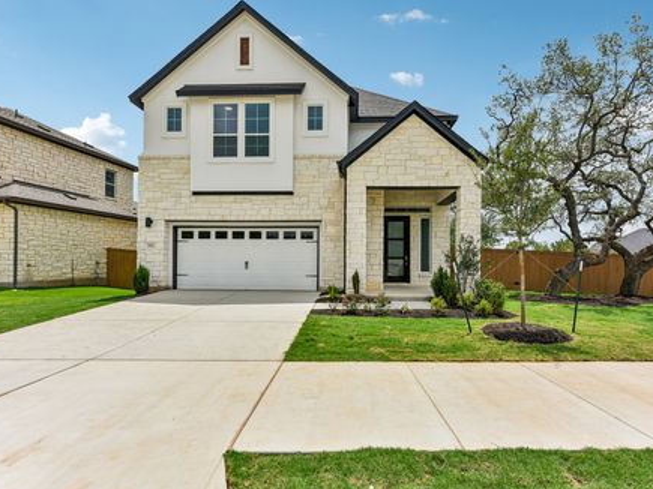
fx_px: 396
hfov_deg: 79.0
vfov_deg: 63.4
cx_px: 332
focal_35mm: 21
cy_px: 248
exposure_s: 1/800
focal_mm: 19
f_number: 8
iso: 100
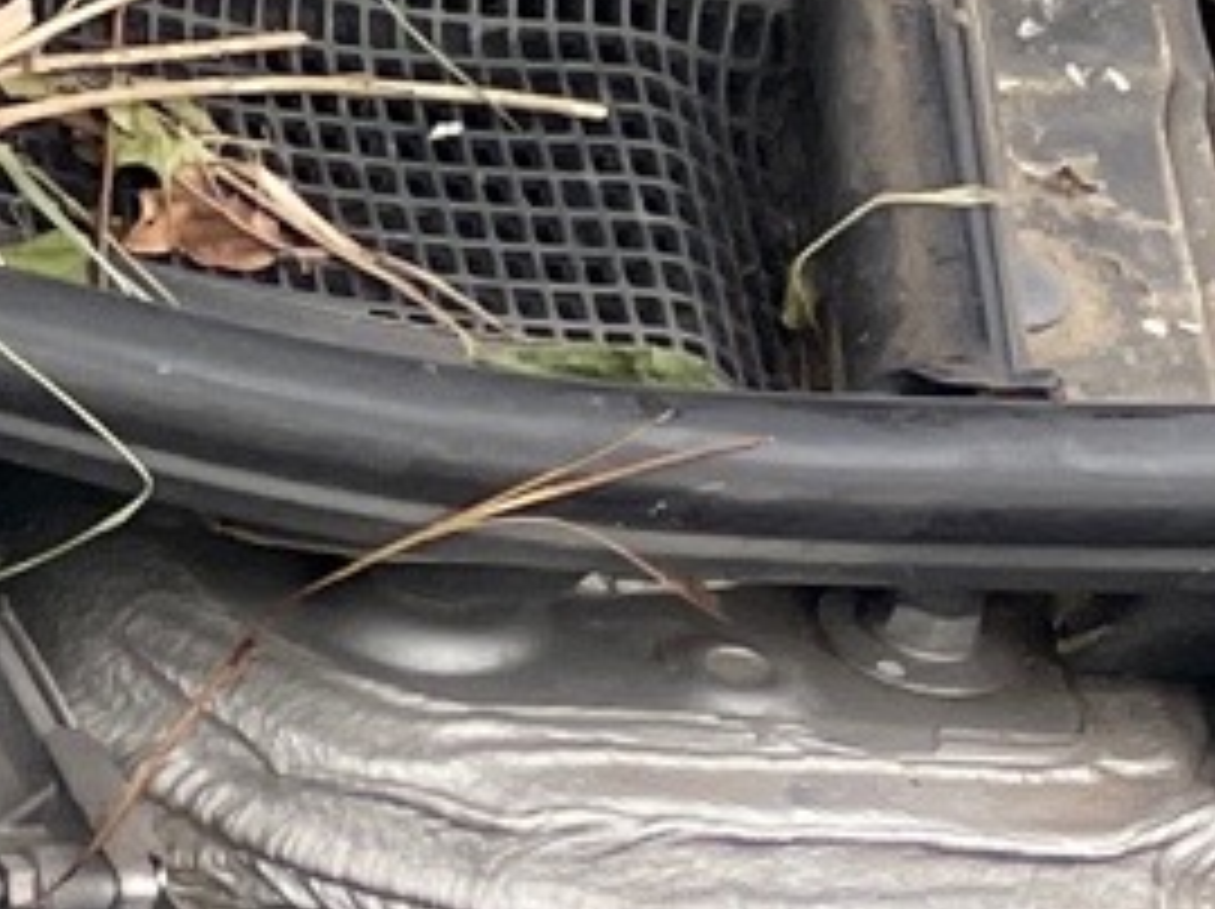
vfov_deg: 7.9
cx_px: -3100
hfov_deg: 8.1
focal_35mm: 185
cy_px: 1080
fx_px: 6488
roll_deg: +2.7
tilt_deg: -35.9
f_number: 1.6
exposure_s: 1/121
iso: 64
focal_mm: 4.2
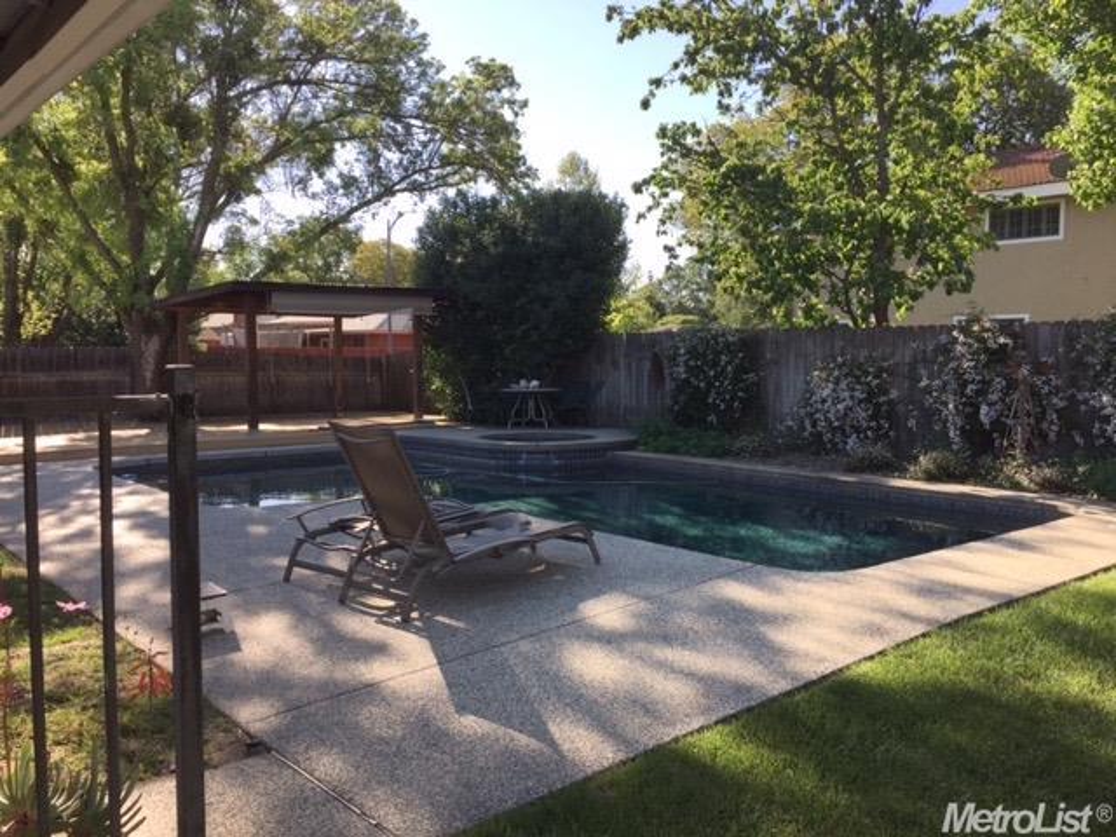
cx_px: 558
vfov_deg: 48.2
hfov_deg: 61.7
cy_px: 418
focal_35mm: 29
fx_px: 935
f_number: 2.2
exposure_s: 1/706
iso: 32
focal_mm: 4.15
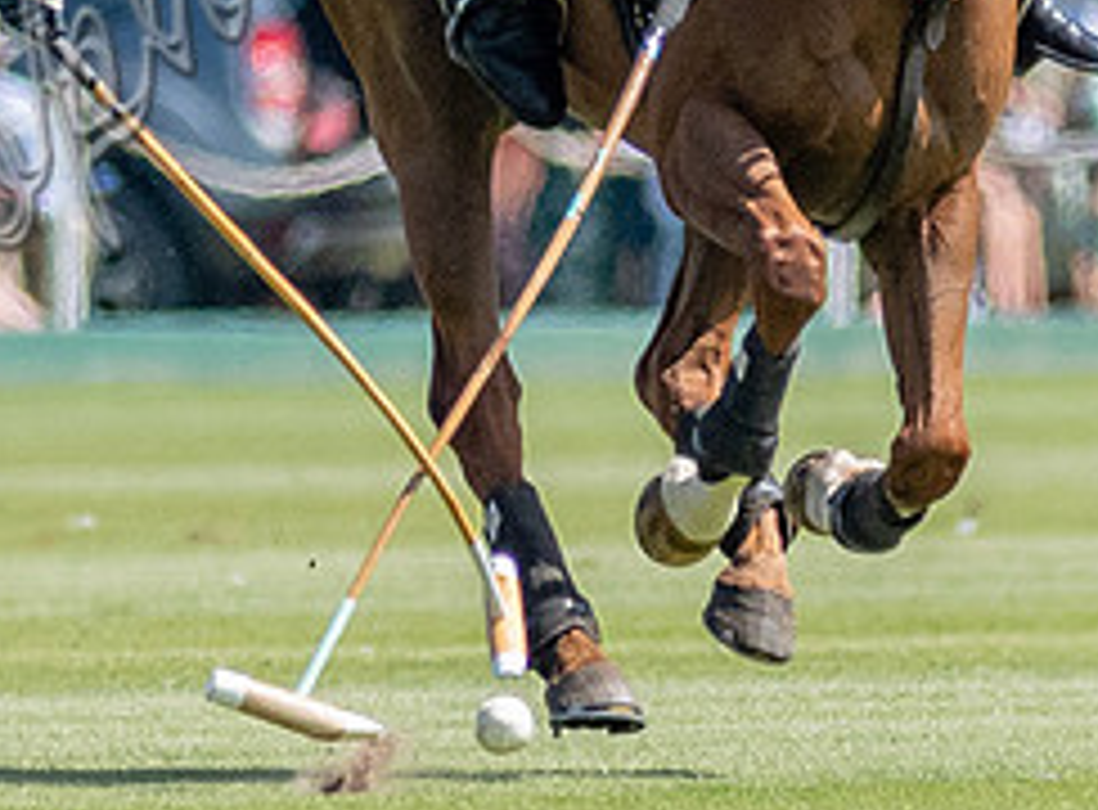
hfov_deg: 0.7
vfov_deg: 0.6
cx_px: 699
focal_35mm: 2662
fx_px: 83941
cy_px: 271
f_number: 4
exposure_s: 1/6400
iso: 400
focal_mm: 300
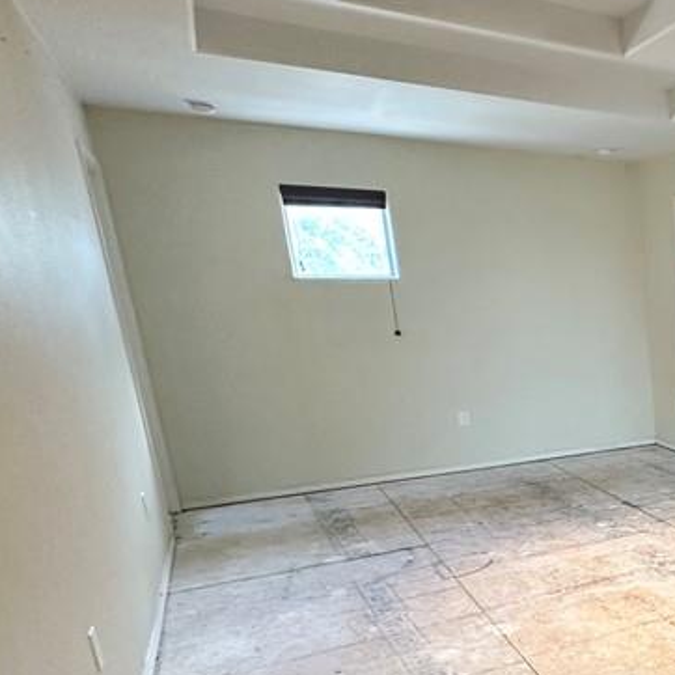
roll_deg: -0.2
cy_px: 477
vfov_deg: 46.1
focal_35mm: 35
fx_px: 772
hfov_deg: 33.9
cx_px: 878
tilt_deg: -13.8
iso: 320
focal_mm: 2.22
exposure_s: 1/60
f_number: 2.2
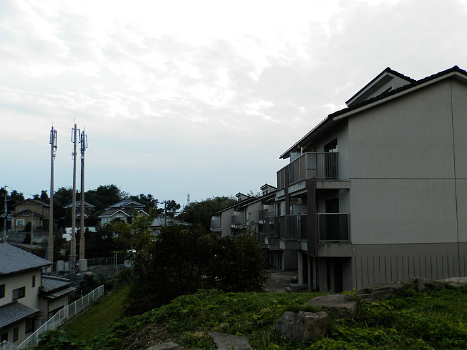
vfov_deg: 48.1
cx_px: 258
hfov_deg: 61.5
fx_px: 391
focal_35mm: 29
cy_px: 198
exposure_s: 1/40
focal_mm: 4.5
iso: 80
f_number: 8.7
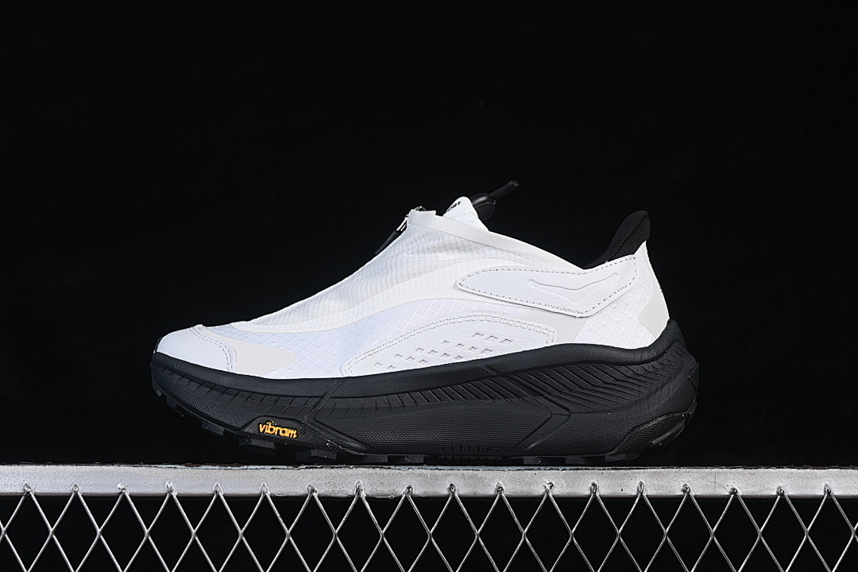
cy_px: 286
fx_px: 1716
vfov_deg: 18.9
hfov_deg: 28.1
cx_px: 429
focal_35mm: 72
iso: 160
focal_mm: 48
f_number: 8
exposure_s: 1/80
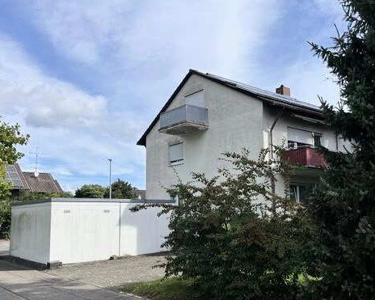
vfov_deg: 42.1
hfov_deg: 51.5
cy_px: 171
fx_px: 388
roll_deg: +0.3
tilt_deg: +8.8
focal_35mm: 35
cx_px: 199
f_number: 1.6
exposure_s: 1/3876
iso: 50
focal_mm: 5.1
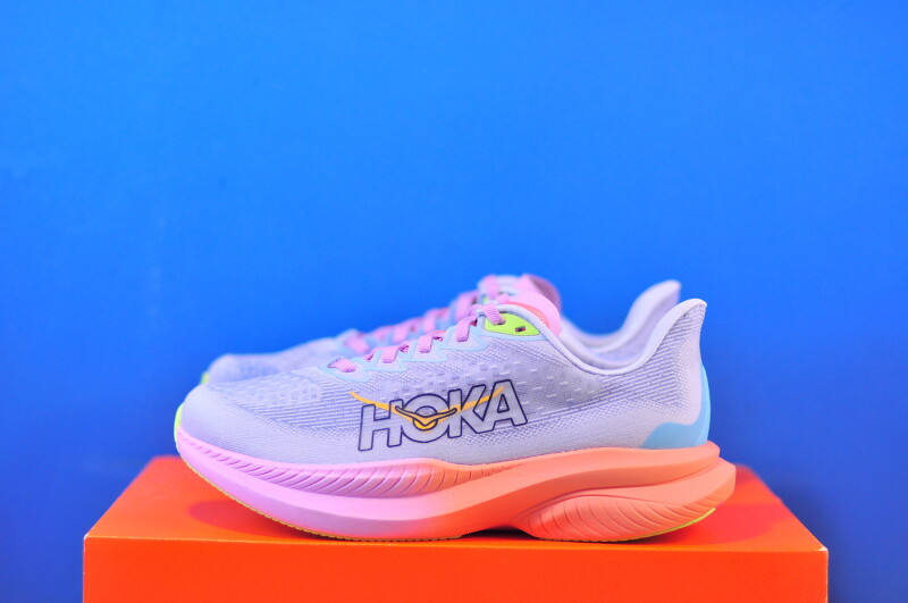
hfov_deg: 27.0
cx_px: 454
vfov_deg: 18.1
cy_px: 302
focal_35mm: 75
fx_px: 1889
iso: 250
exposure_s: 1/320
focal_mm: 50
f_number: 2
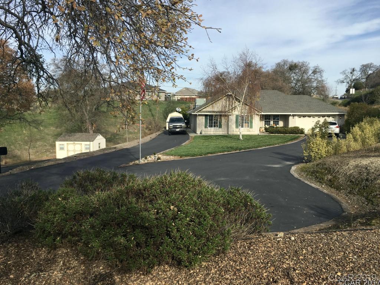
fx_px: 318
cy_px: 142
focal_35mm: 29
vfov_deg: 48.2
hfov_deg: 61.7
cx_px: 190
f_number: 2.2
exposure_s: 1/1425
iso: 25
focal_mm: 4.15
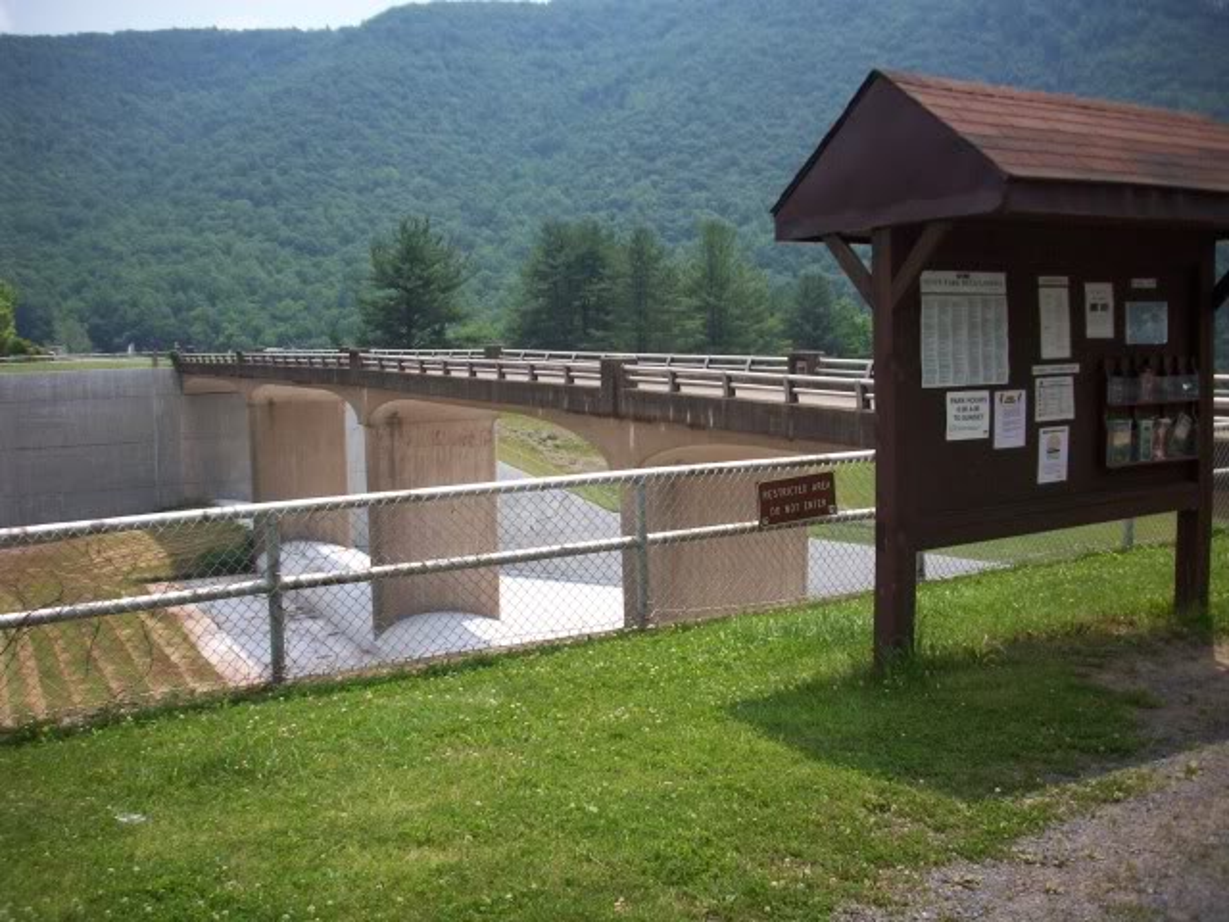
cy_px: 461
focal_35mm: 37
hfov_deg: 50.1
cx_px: 614
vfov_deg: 38.7
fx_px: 1314
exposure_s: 1/325
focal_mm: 6.2
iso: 80
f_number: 5.6
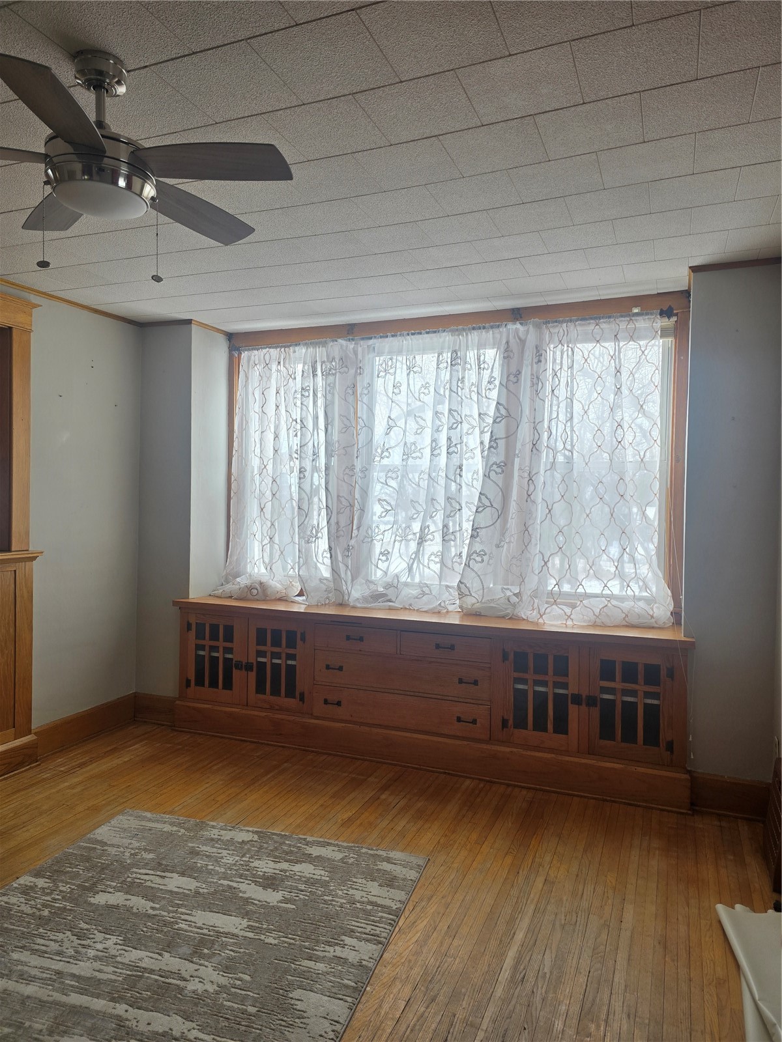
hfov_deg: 58.9
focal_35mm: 23
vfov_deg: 73.9
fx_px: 693
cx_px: 391
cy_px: 521
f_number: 1.7
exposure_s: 1/180
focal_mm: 6.3
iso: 40
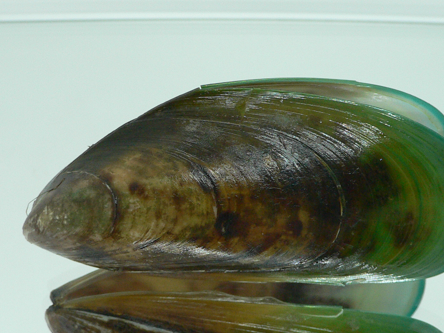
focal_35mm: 51
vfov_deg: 28.4
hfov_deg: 37.4
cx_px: 264
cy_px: 209
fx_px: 654
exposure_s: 1/60
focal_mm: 4.6
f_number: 2.8
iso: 200
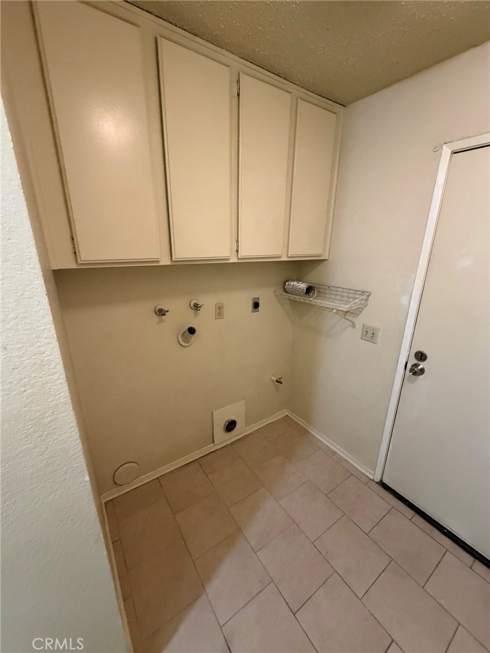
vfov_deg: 102.1
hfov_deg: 85.7
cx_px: 245
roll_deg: -1.6
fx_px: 264
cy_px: 326
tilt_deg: -18.4
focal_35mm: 14
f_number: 2.2
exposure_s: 1/60
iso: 500
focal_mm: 2.22
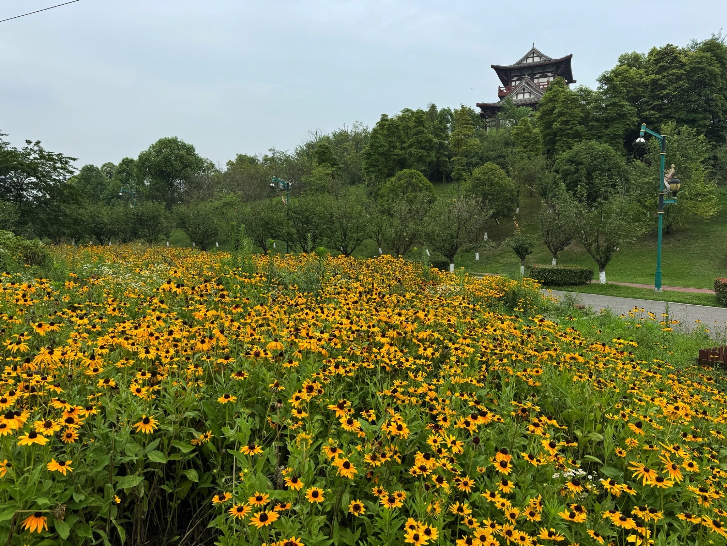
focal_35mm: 24
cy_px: 273
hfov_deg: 71.6
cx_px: 364
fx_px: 504
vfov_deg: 56.9
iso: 80
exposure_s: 1/2252
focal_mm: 6.76
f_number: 1.78
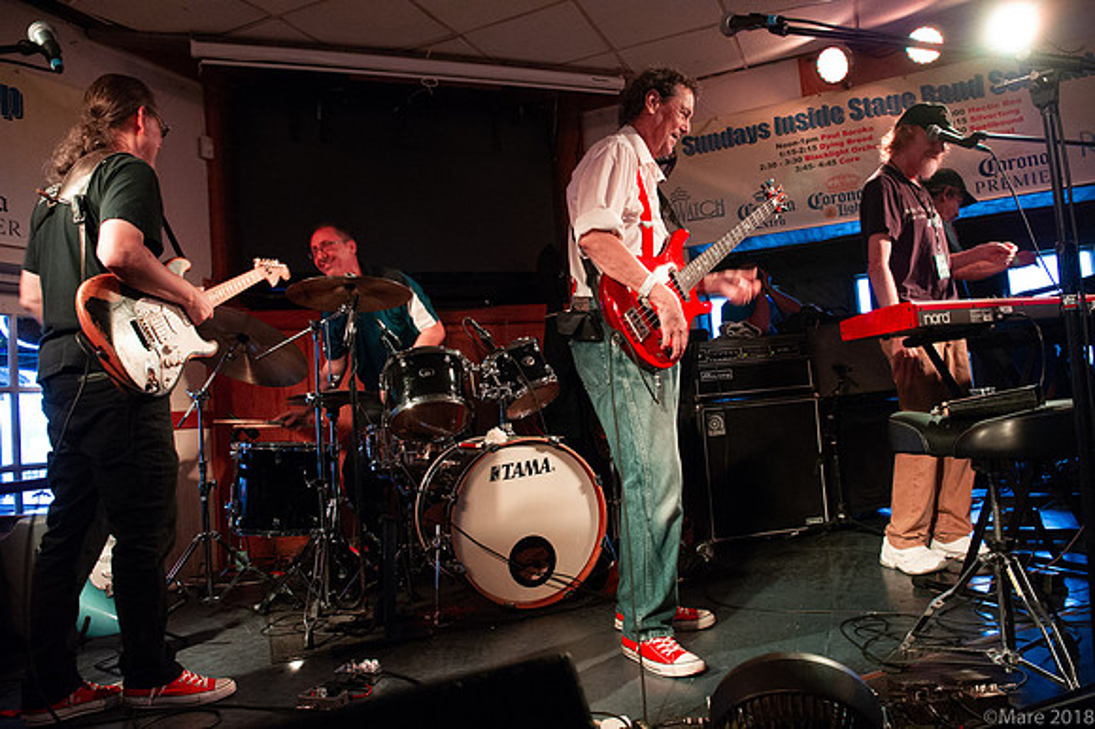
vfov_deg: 53.1
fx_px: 730
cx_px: 548
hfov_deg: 73.8
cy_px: 364
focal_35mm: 24
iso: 6400
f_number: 6.3
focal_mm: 24
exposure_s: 1/60
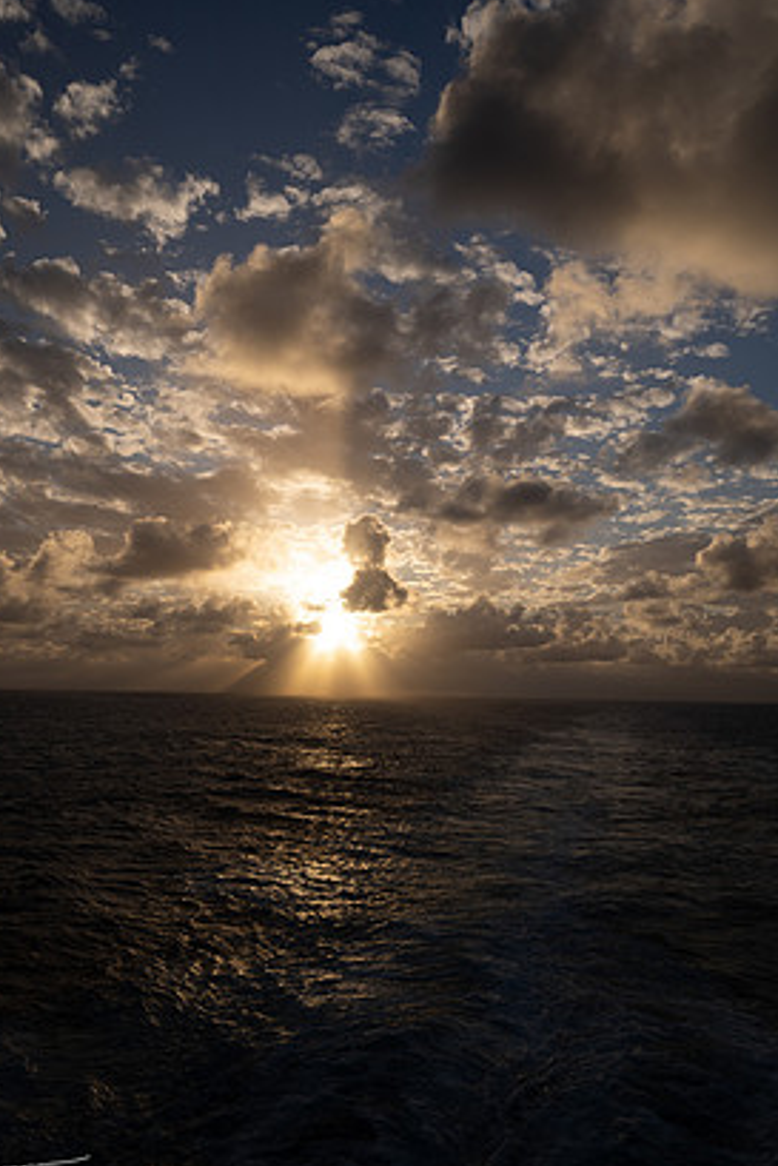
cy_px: 573
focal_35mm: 33
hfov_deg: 40.0
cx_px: 362
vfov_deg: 57.2
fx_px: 1069
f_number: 13
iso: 125
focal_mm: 30
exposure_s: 1/200
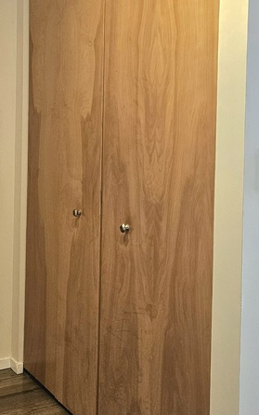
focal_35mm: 59
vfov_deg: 34.1
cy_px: 130
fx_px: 666
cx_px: 86
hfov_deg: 21.9
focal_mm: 5.4
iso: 250
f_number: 1.8
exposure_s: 1/120
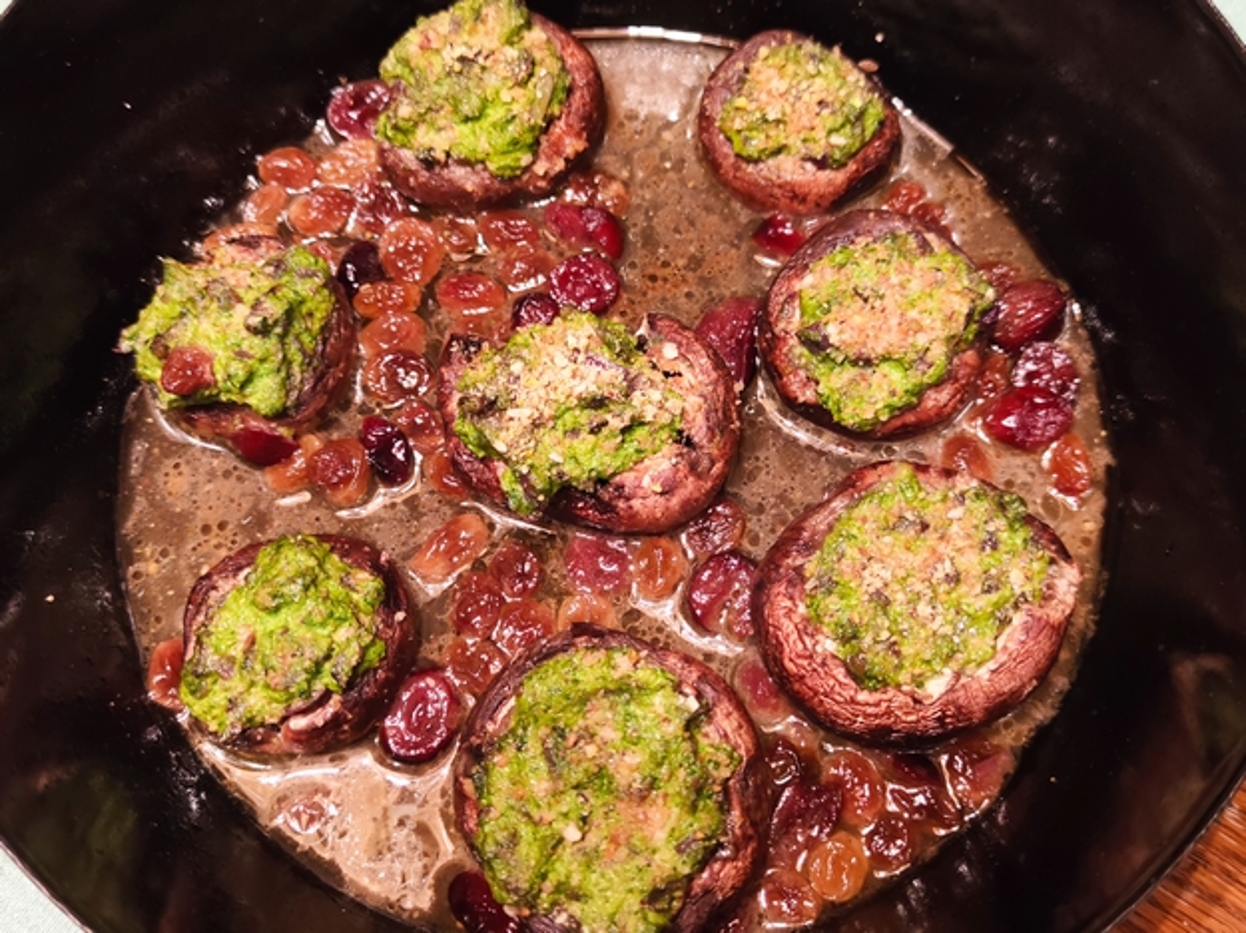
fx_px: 863
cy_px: 466
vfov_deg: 56.8
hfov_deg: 71.6
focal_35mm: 24
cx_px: 623
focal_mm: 6.72
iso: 723
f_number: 1.69
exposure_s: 1/33
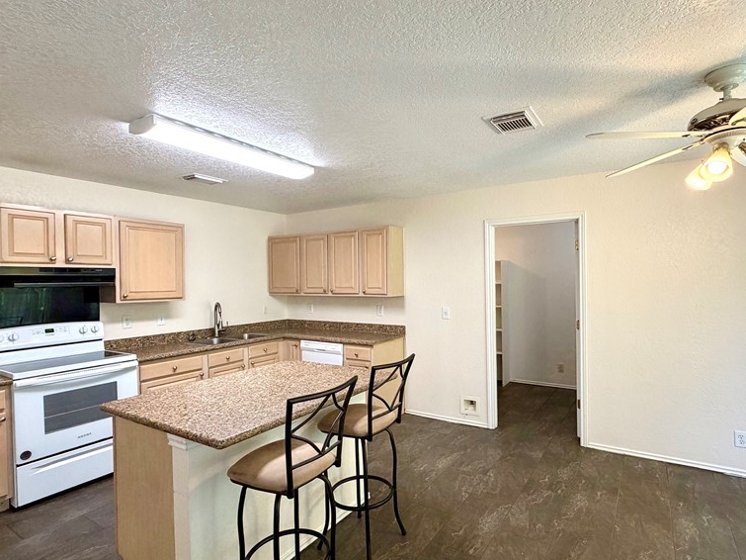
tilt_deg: +0.0
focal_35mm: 19
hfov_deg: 84.4
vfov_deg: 68.7
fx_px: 409
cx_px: 413
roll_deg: +1.5
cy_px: 285
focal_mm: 2.22
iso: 200
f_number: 2.2
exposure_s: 1/120
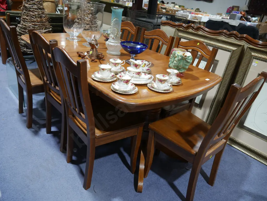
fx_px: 216
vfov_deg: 49.8
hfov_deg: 63.4
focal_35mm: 28
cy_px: 100
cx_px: 134
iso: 400
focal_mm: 14
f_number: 3.5
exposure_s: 1/60
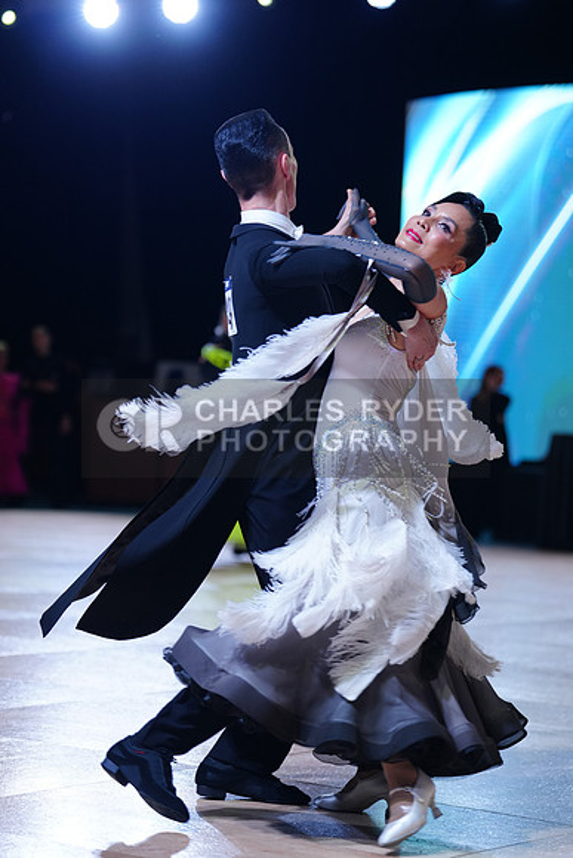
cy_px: 429
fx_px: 2386
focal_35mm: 100
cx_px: 286
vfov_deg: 20.4
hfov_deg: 13.7
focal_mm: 100
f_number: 2.8
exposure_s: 1/500
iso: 640
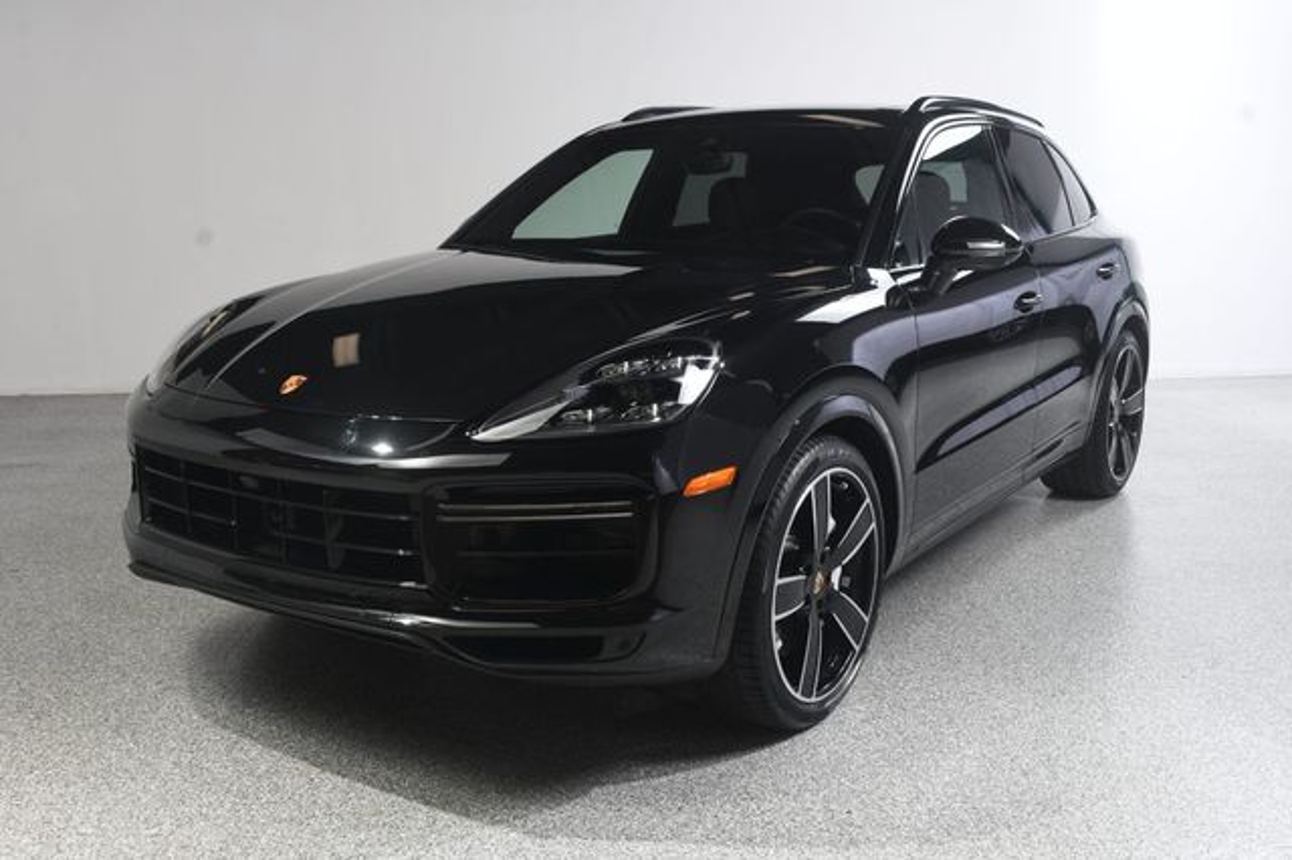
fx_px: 1291
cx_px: 646
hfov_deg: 53.2
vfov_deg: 36.8
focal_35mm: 36
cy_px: 430
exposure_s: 1/160
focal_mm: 24
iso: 100
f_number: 9
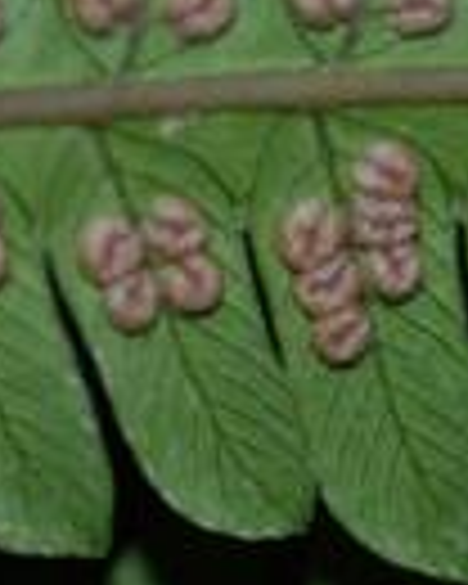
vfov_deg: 4.2
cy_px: 22
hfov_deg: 3.4
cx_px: 814
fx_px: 7878
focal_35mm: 455
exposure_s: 1/60
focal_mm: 70
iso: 100
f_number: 8
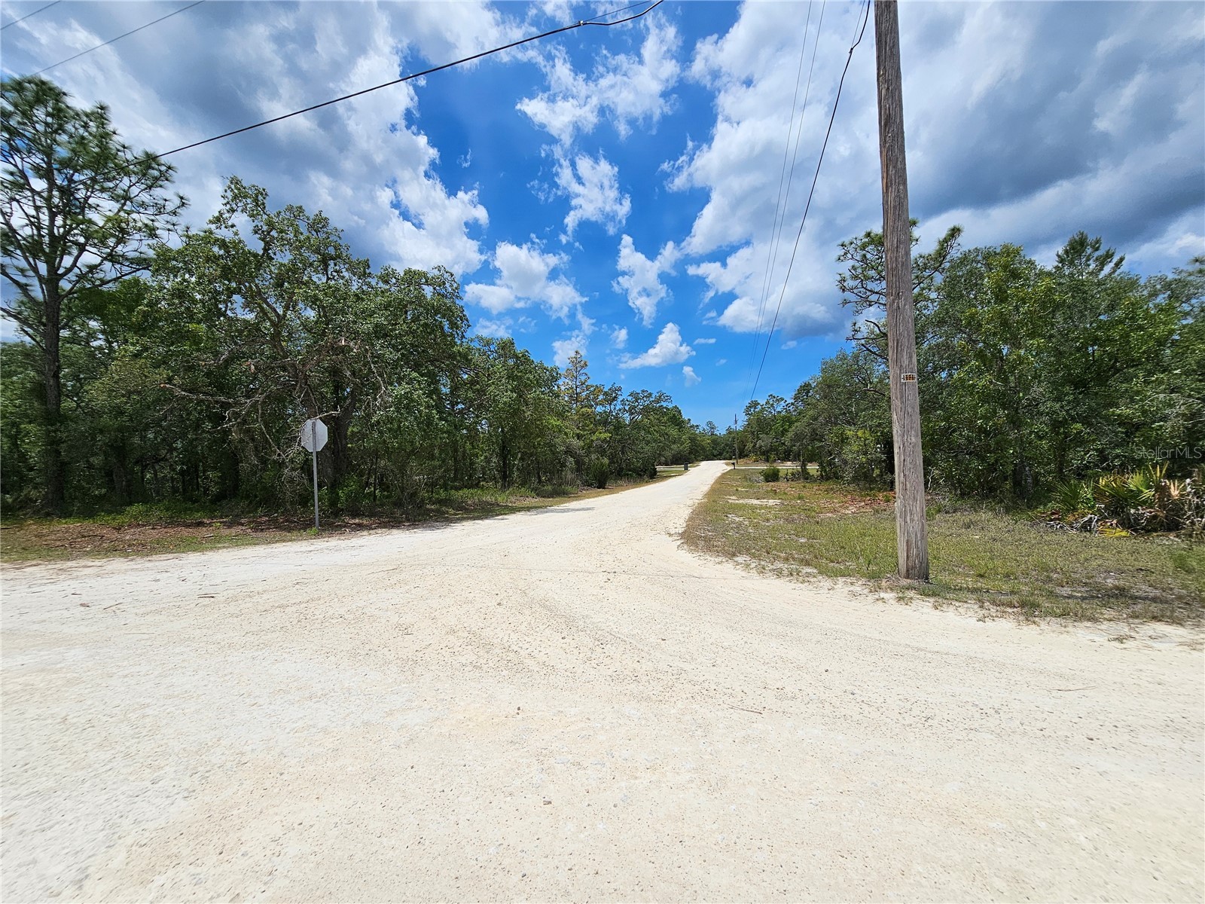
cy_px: 452
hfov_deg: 106.2
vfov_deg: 89.9
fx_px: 453
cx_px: 602
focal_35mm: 13
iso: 50
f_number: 2.2
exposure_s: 1/8457
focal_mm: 2.2
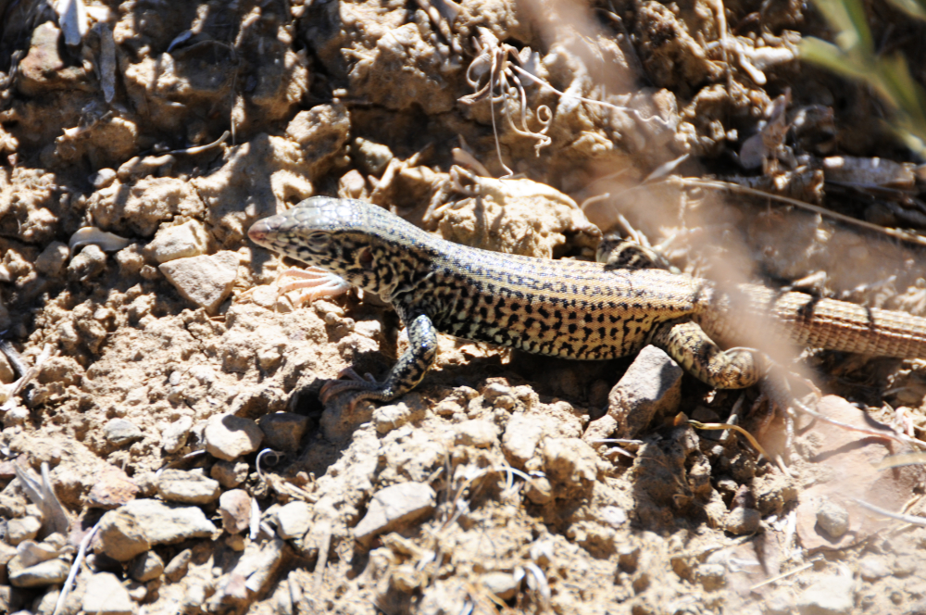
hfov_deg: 6.9
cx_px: 463
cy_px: 308
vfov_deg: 4.6
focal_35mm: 300
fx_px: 7707
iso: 250
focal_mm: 200
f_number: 5.6
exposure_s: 1/640
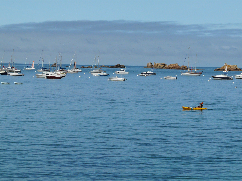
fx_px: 944
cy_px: 90
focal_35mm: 135
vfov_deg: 11.0
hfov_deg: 14.6
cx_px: 121
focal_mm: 22.1
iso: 100
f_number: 8
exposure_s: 1/500
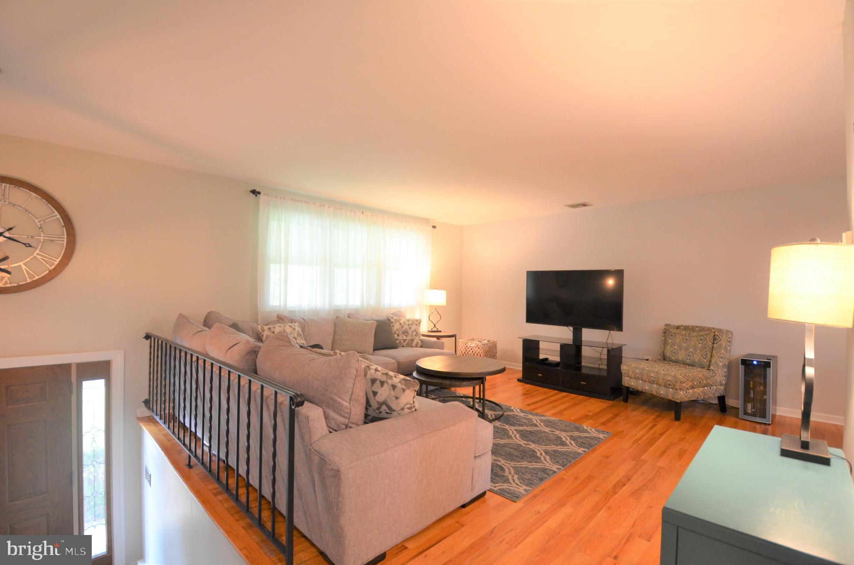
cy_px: 282
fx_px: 355
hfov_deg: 100.5
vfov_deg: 77.1
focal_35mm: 15
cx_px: 427
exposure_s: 1/30
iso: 1250
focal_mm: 10
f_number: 3.5
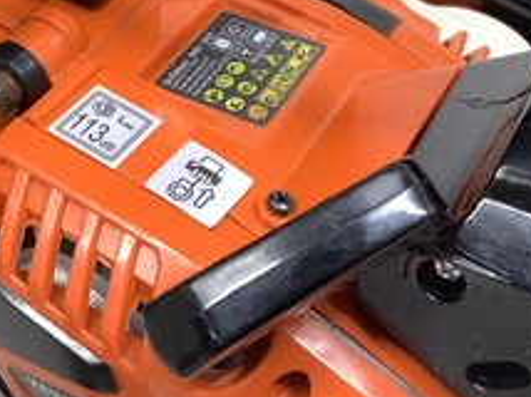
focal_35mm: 58
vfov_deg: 24.8
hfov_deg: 33.1
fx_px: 889
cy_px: 84
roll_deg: +1.8
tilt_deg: -41.8
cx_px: 189
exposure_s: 1/60
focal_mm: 3.3
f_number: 2.4
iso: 125
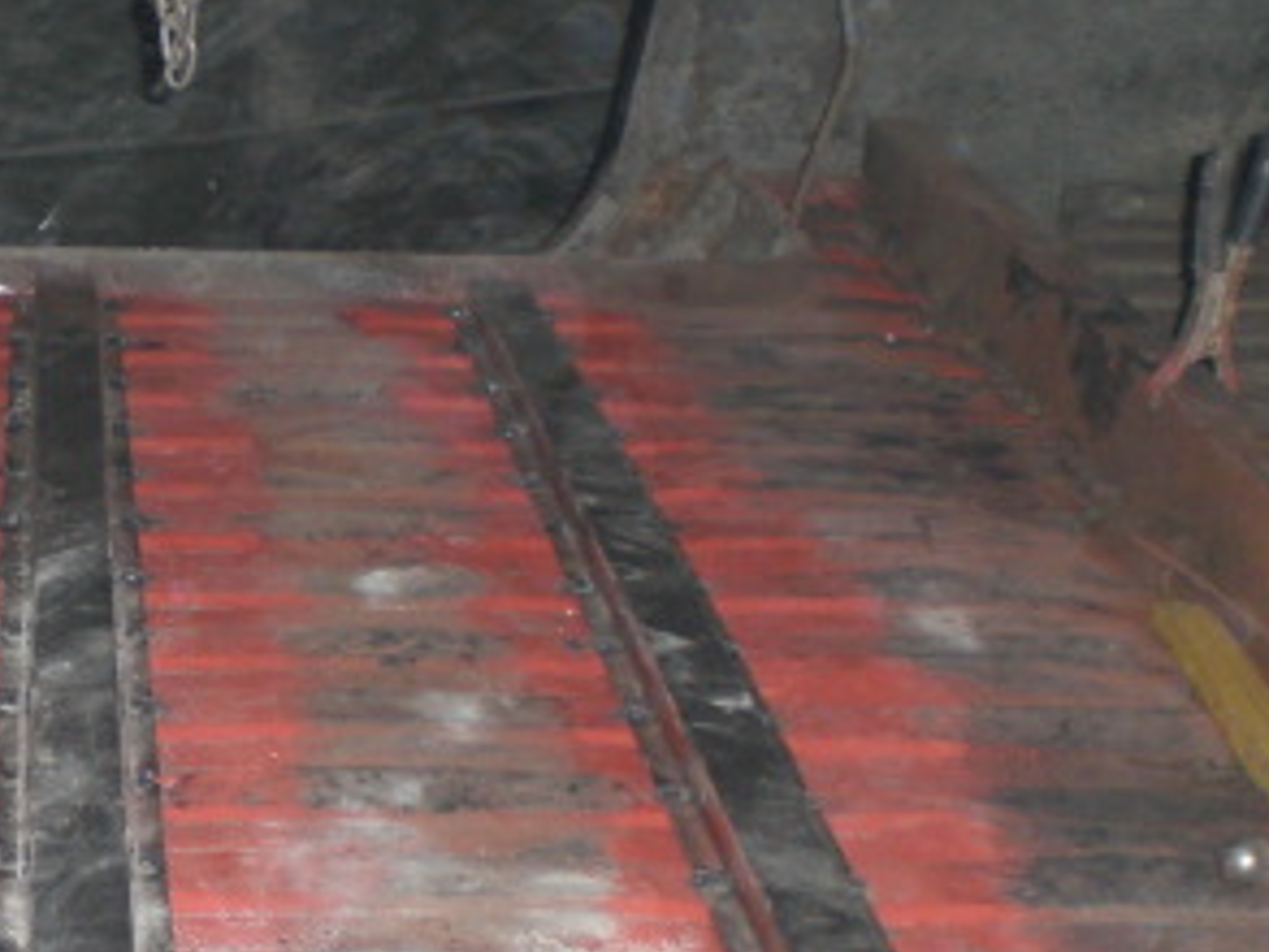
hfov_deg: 22.8
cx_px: 69
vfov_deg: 17.8
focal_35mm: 83
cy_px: 610
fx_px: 3044
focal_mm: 6.3
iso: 200
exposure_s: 1/60
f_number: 3.1
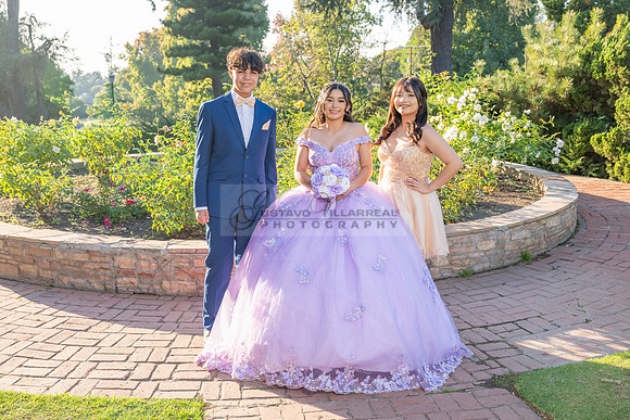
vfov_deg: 34.2
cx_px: 315
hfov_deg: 49.5
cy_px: 210
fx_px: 683
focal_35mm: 39
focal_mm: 39
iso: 200
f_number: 5.6
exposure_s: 1/200
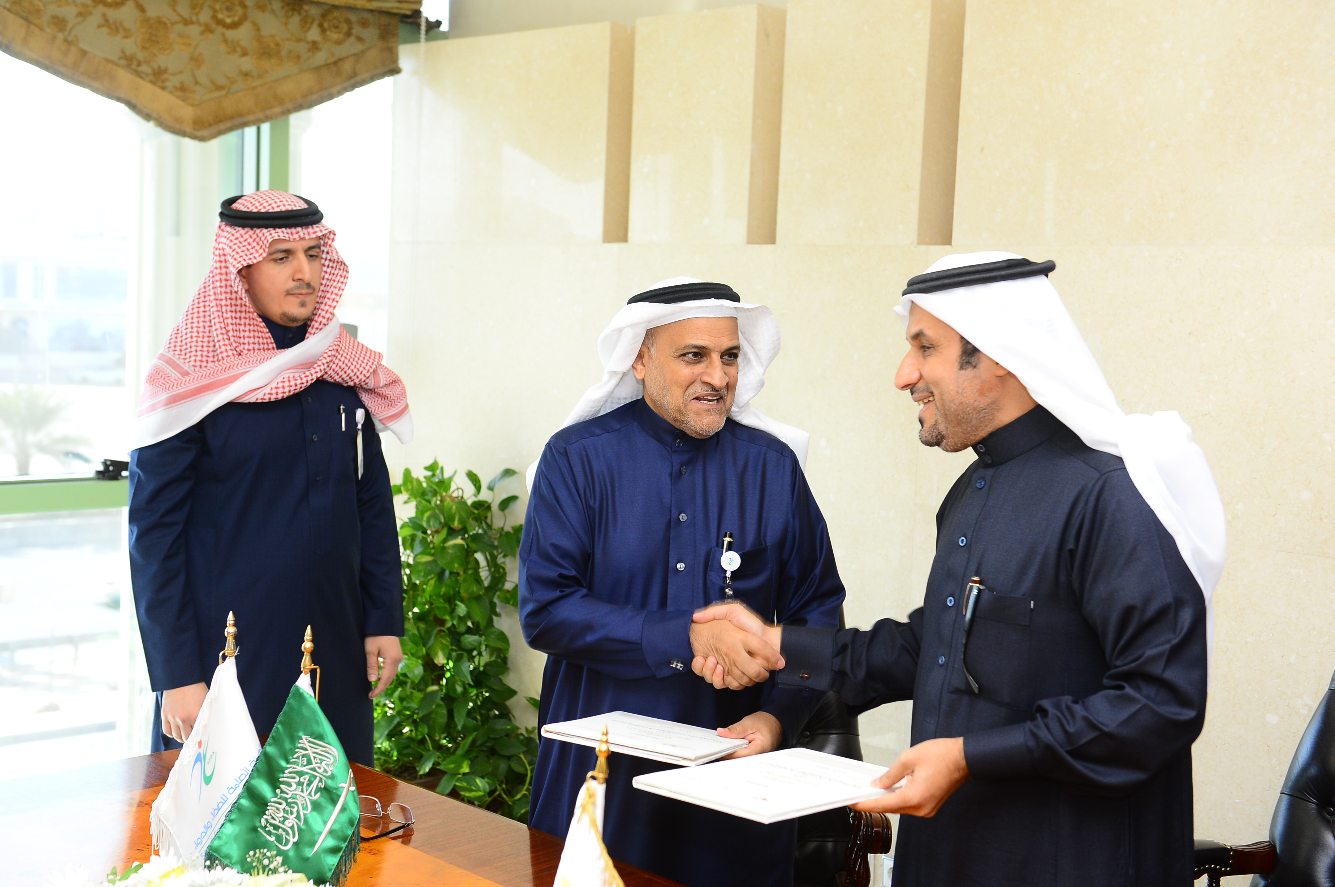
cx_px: 668
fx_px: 1778
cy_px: 444
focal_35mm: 48
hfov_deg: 41.2
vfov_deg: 28.0
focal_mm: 48
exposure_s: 1/80
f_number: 4.5
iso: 1250
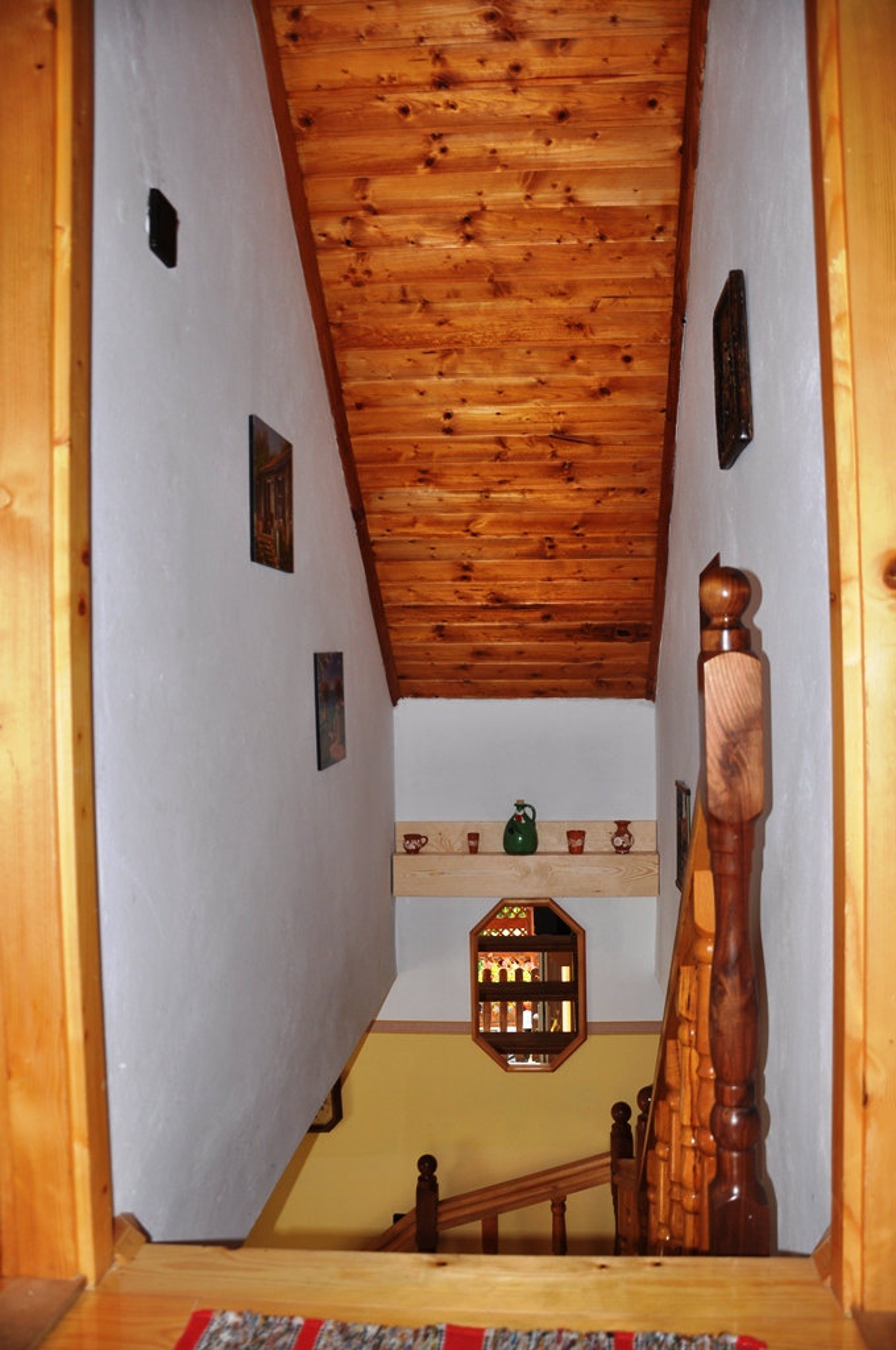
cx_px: 448
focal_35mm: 27
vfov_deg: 67.4
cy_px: 675
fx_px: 1011
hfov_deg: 47.8
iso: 200
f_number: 3.5
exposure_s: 1/100
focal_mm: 18
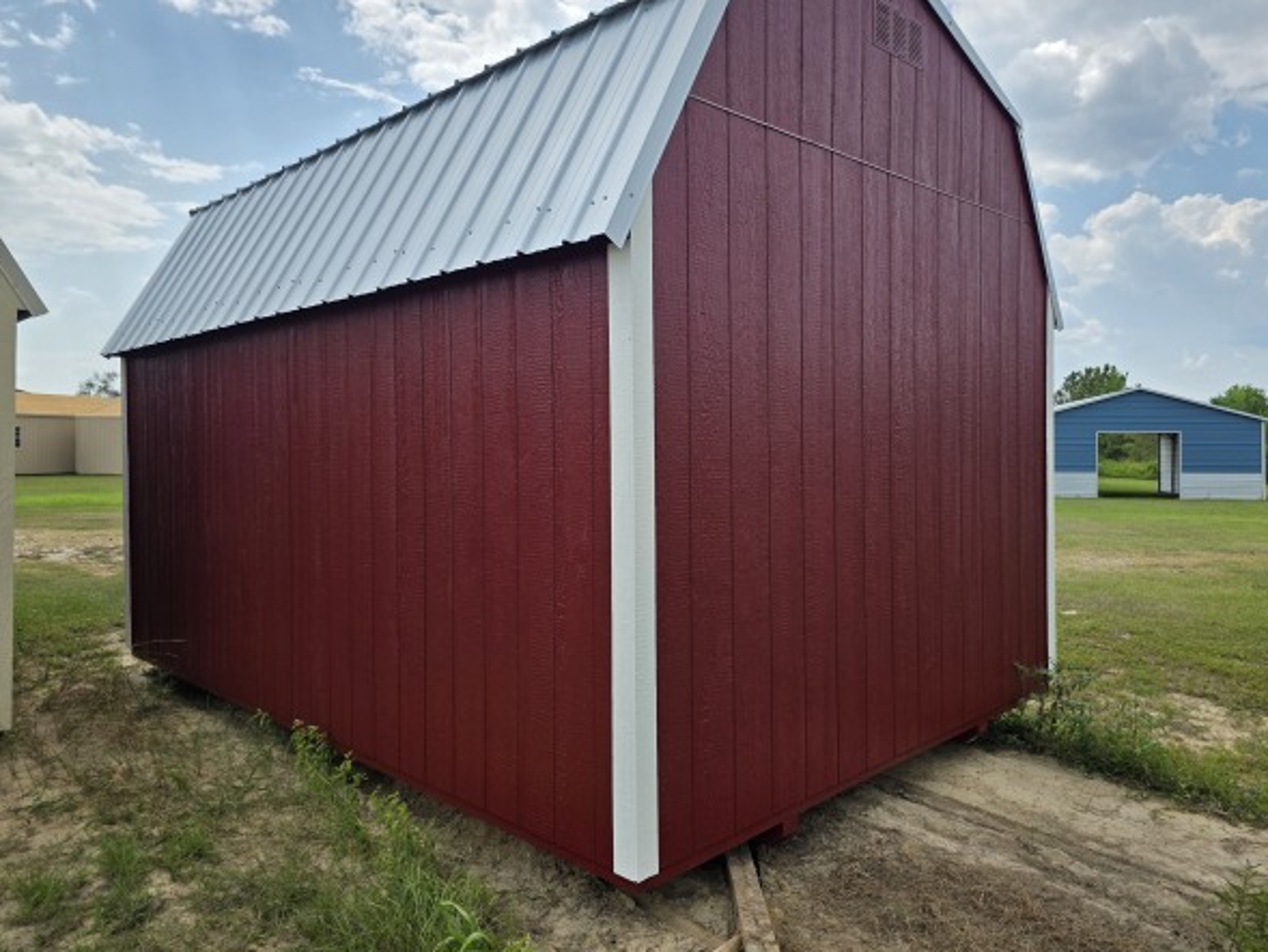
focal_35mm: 25
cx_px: 687
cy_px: 446
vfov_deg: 54.9
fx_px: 916
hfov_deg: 69.3
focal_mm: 6.3
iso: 80
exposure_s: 1/5778
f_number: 1.7
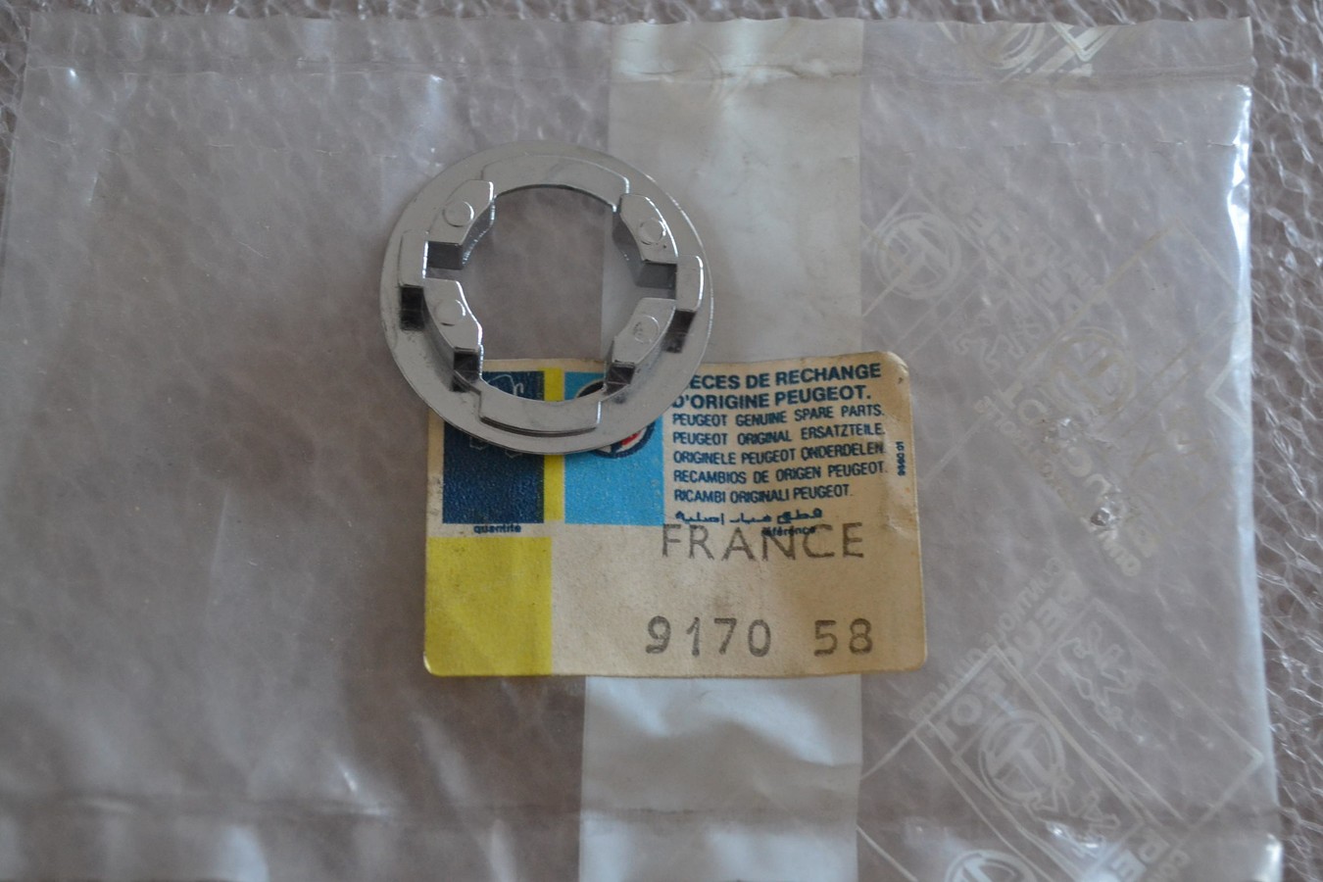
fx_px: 1929
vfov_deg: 25.8
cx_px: 662
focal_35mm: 52
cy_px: 441
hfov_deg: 37.9
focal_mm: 35
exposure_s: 1/60
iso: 1800
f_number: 5
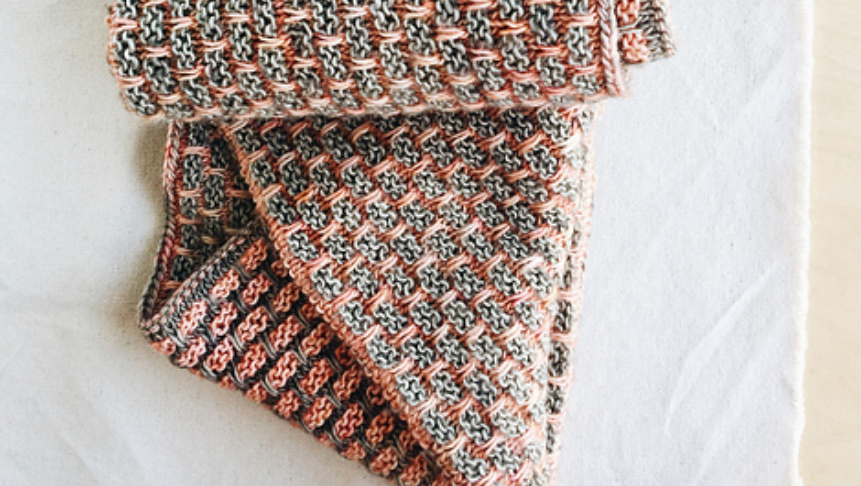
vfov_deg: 26.5
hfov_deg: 47.3
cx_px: 434
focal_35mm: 43
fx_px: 982
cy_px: 22
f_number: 2.2
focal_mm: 4.15
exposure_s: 1/30
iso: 32
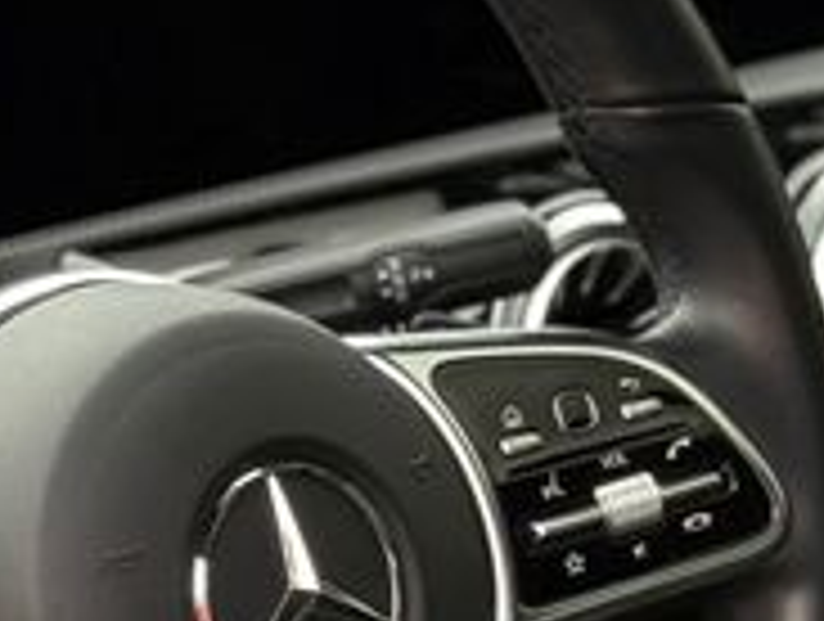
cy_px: 752
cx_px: 351
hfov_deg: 16.0
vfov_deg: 11.8
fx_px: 2934
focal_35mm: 123
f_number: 1.78
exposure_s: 1/302
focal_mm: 6.76
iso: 100
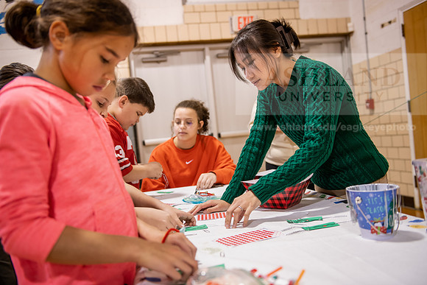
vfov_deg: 37.9
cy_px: 142
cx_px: 214
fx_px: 415
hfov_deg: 54.4
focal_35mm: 35
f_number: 3.2
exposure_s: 1/160
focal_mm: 35
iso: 1000
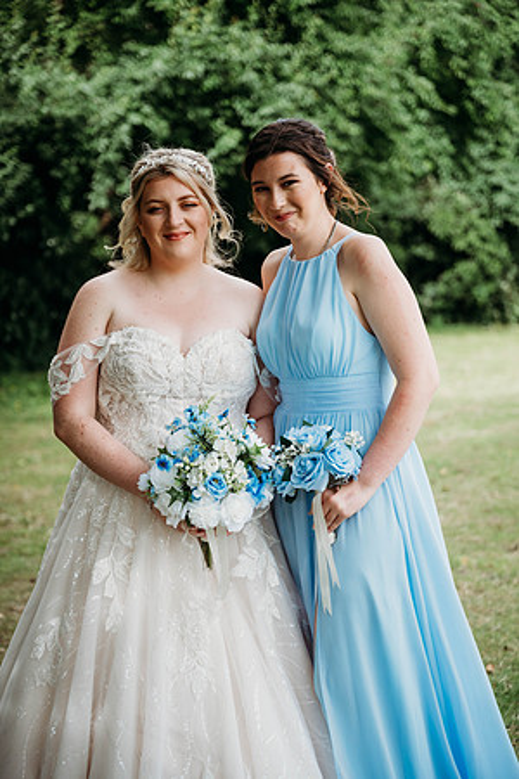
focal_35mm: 70
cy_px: 390
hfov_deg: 19.5
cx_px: 260
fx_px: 1514
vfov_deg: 28.8
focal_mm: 70
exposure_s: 1/2500
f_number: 2.8
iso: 400
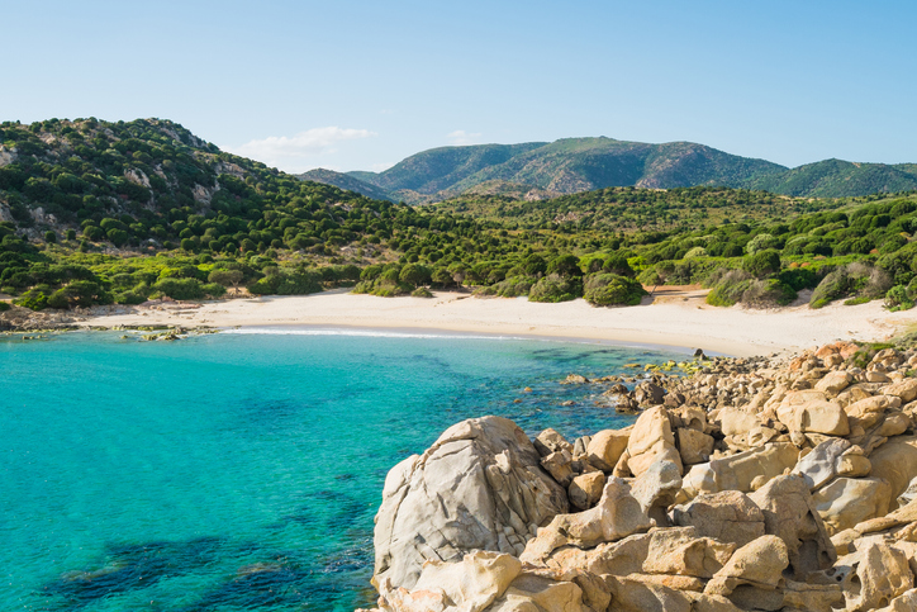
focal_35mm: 41
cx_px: 458
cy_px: 306
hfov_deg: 47.4
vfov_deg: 32.6
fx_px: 1045
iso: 200
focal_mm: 27
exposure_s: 1/420
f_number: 7.1
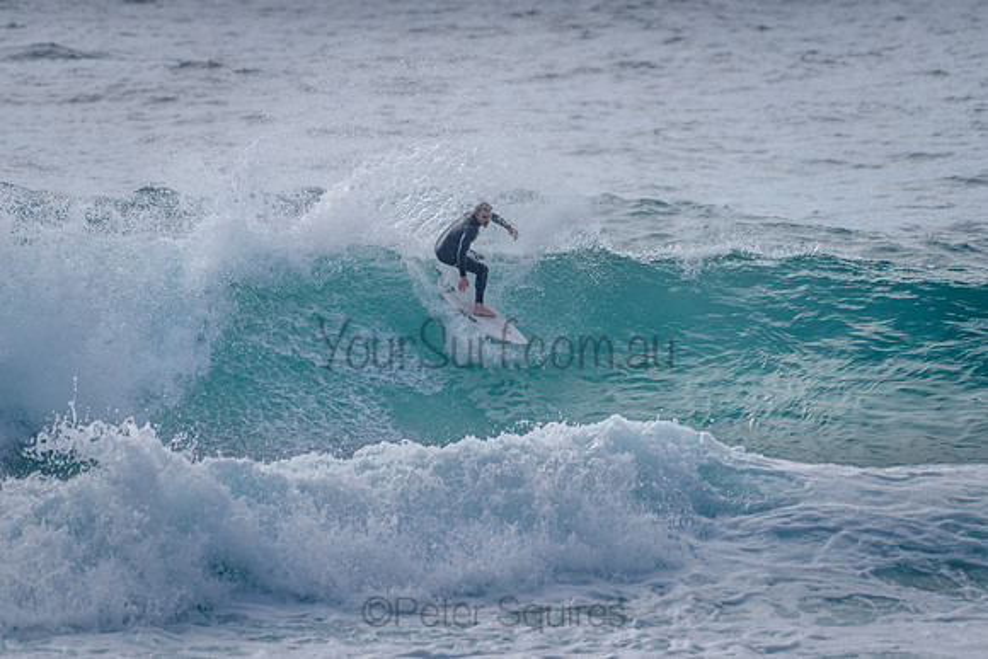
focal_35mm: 613
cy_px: 255
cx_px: 491
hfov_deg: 3.4
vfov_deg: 2.2
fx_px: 16831
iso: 125
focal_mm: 500
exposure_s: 1/2000
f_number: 5.6
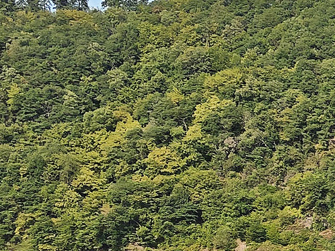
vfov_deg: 10.2
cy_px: 448
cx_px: 979
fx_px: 1335
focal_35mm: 138
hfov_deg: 10.5
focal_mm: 8.71
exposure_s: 1/4947
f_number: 1.67
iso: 50
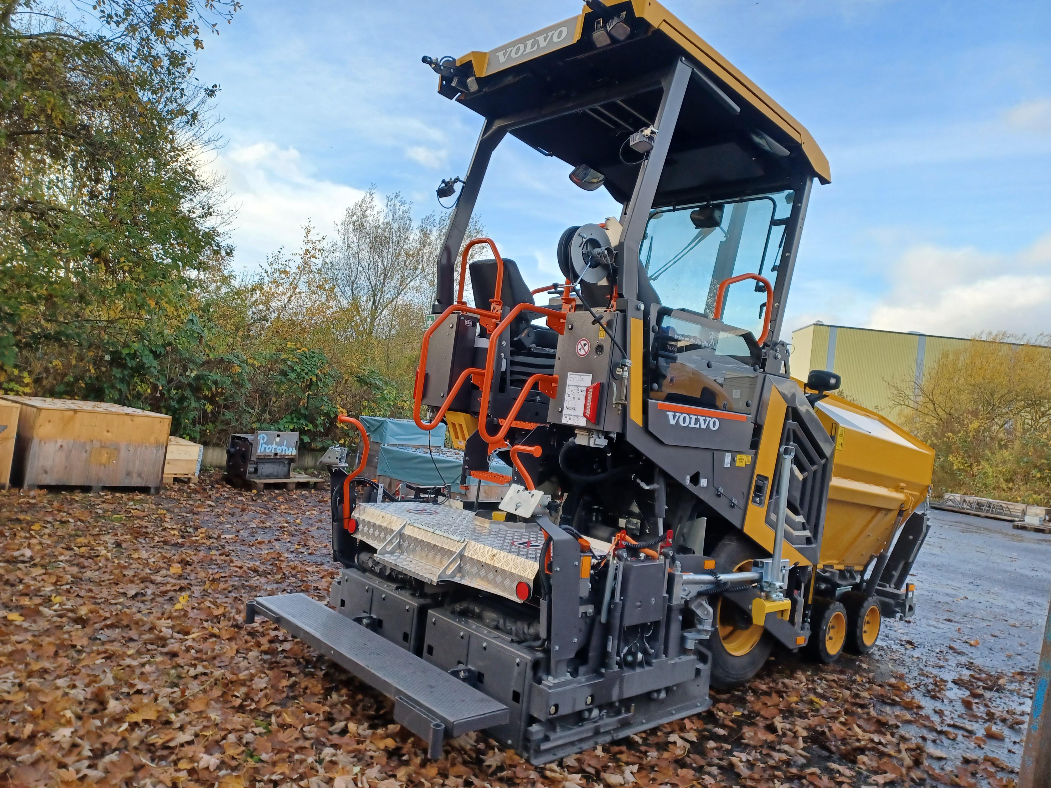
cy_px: 394
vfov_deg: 54.9
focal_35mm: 25
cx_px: 526
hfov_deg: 69.4
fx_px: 759
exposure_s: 1/176
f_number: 1.8
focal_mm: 4.6
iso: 32
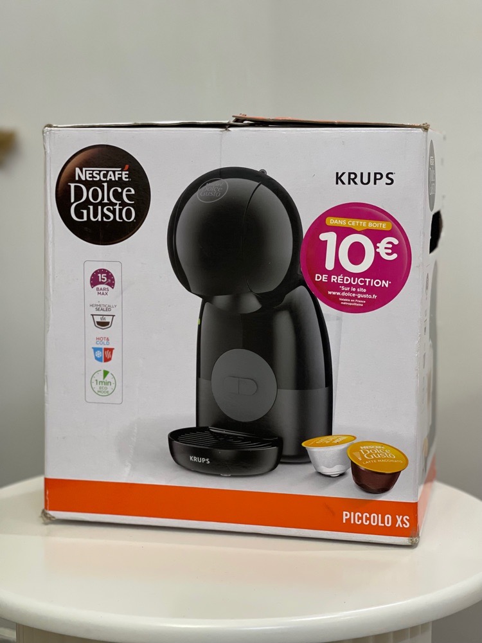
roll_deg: -0.6
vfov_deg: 30.3
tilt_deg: -6.7
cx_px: 241
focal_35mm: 64
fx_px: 1188
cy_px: 322
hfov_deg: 22.9
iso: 250
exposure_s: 1/67
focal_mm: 7.5
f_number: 2.2
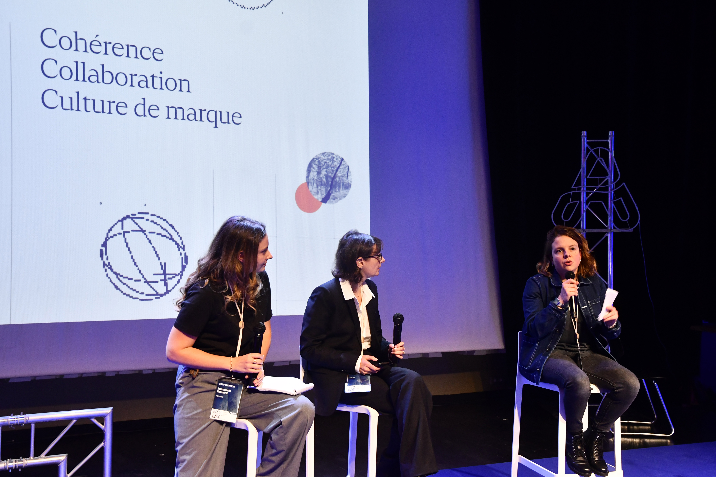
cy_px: 238
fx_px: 835
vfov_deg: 31.9
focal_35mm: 42
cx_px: 358
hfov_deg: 46.4
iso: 2000
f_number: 5.6
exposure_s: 1/80
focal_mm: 28
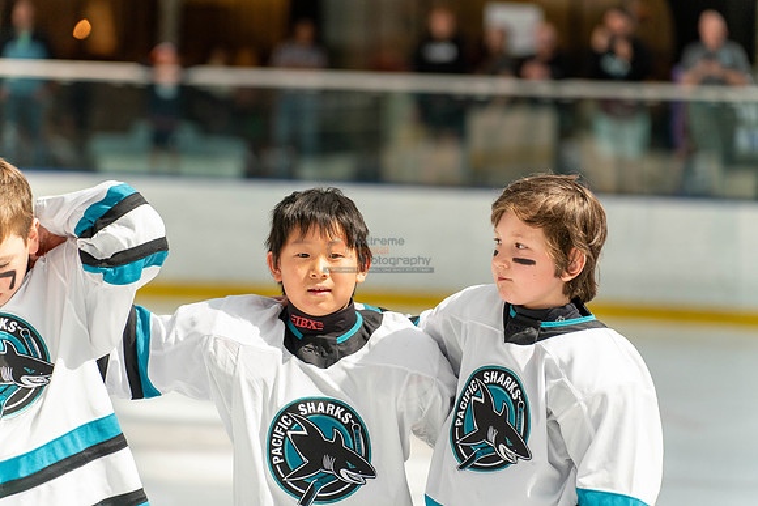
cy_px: 253
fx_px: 3159
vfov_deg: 9.2
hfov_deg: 13.7
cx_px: 379
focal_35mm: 150
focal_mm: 150
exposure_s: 1/2500
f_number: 3.5
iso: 1600
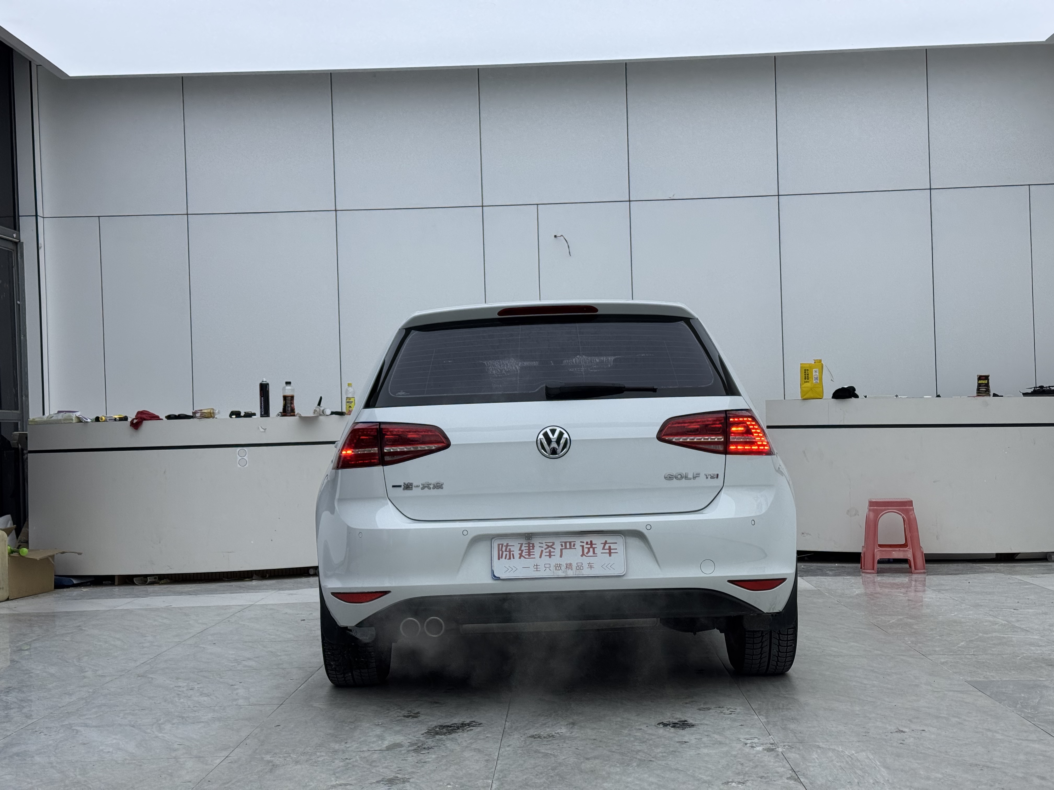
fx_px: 1462
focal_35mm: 48
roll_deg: +1.8
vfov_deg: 30.3
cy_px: 395
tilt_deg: +2.0
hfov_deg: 39.7
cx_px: 527
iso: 64
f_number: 1.78
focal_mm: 6.76
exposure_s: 1/572
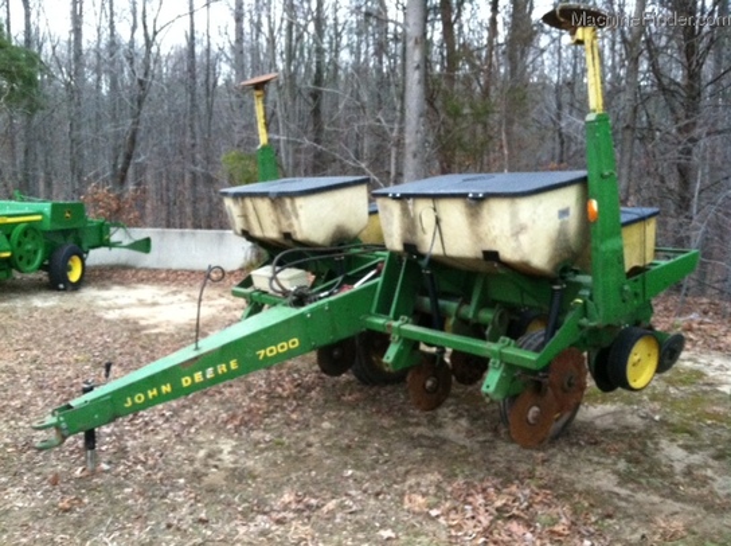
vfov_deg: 40.6
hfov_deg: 52.7
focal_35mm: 35
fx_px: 738
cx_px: 366
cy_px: 273
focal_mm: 3.85
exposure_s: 1/15
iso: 400
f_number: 2.8
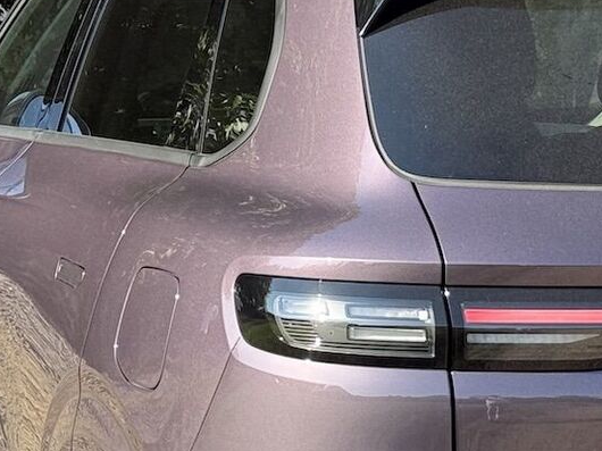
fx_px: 3025
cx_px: 607
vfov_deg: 8.5
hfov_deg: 11.3
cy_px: 348
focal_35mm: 174
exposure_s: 1/962
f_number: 1.78
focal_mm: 6.76
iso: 100
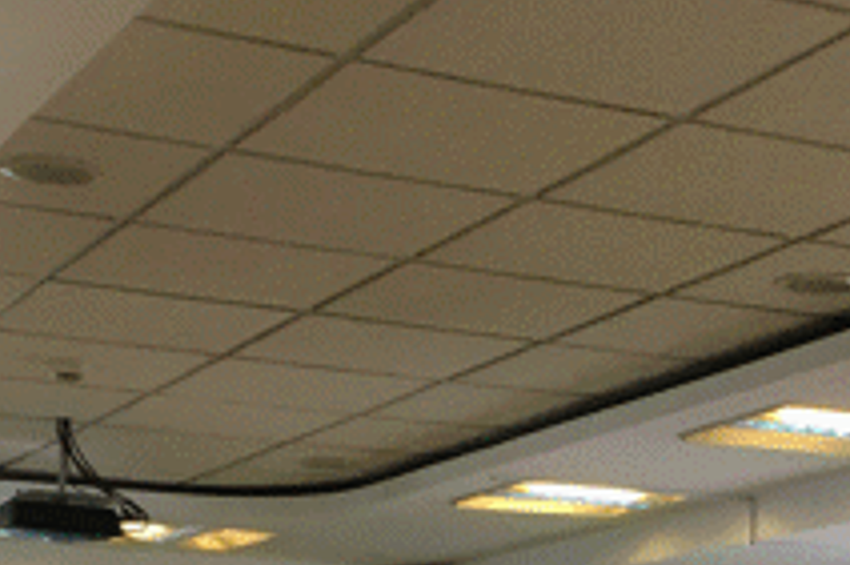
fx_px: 2454
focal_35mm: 104
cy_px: 858
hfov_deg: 19.3
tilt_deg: +1.0
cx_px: 752
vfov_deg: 12.5
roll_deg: -0.5
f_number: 2.2
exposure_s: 1/33
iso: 100
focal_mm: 4.15
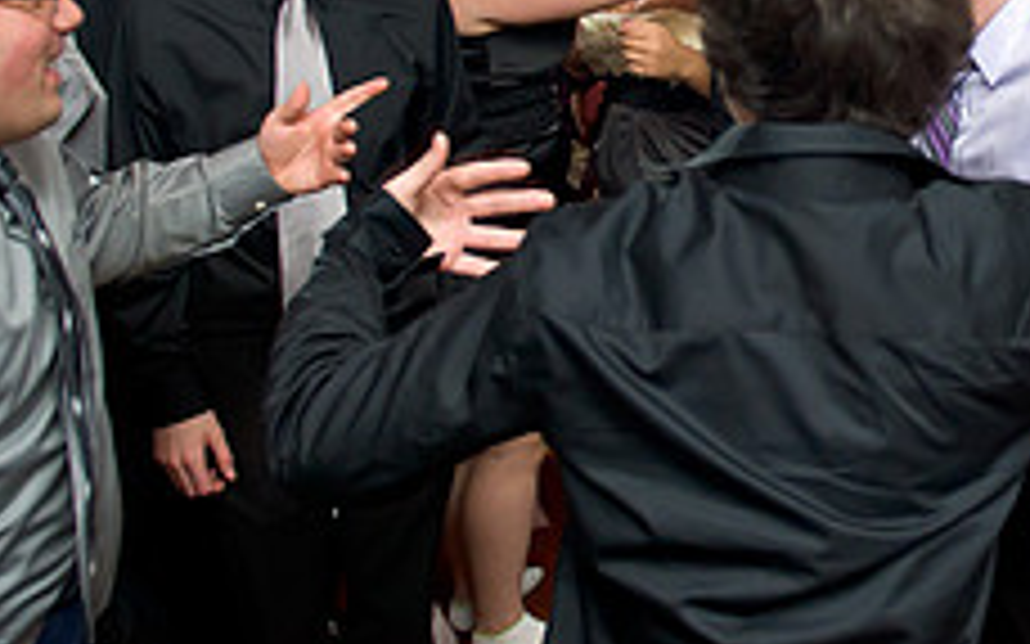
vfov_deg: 20.5
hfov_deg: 31.7
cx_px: 895
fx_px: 1740
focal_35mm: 62
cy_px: 72
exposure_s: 1/125
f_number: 3.2
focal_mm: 24
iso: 1600
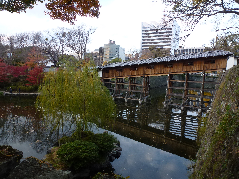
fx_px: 166
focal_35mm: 24
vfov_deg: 56.8
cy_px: 90
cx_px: 120
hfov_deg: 71.6
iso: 125
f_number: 3.3
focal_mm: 4.3
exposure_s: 1/60
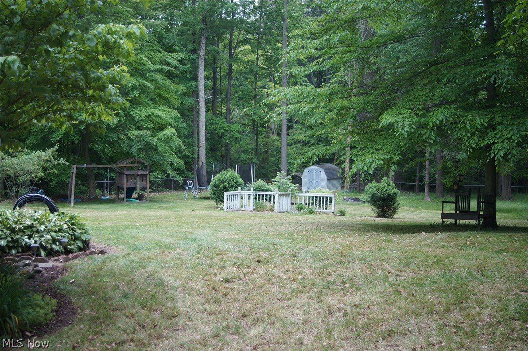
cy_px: 176
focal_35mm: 42
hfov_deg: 46.4
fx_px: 615
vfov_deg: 31.8
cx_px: 264
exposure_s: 1/80
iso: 100
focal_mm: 28
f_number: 4.5
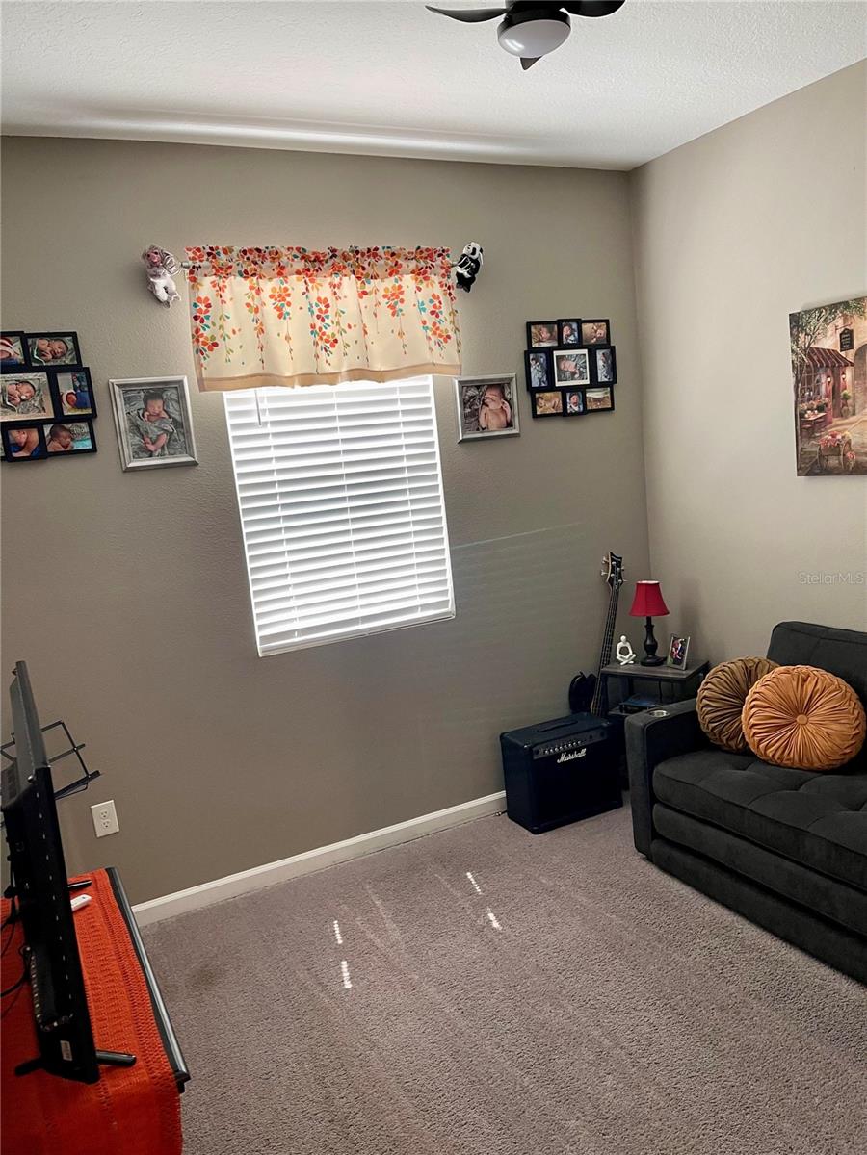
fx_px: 835
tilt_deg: -10.7
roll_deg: +5.7
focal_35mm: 25
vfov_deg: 69.4
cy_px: 578
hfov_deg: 54.9
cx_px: 434
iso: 125
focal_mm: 5.1
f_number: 1.6
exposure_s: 1/60
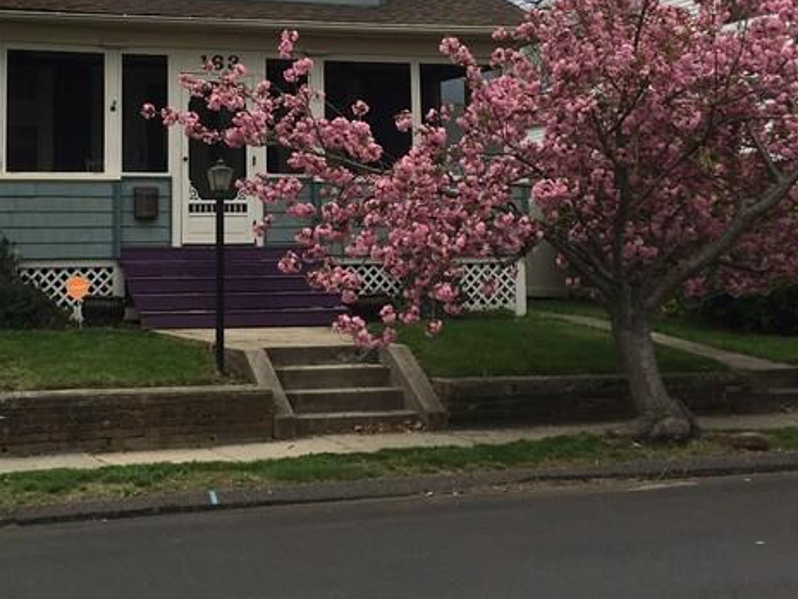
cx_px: 244
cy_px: 120
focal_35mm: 64
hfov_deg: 30.0
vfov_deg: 22.6
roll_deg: +0.6
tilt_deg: +4.9
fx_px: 1475
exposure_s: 1/496
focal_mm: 4.15
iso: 25
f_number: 2.2
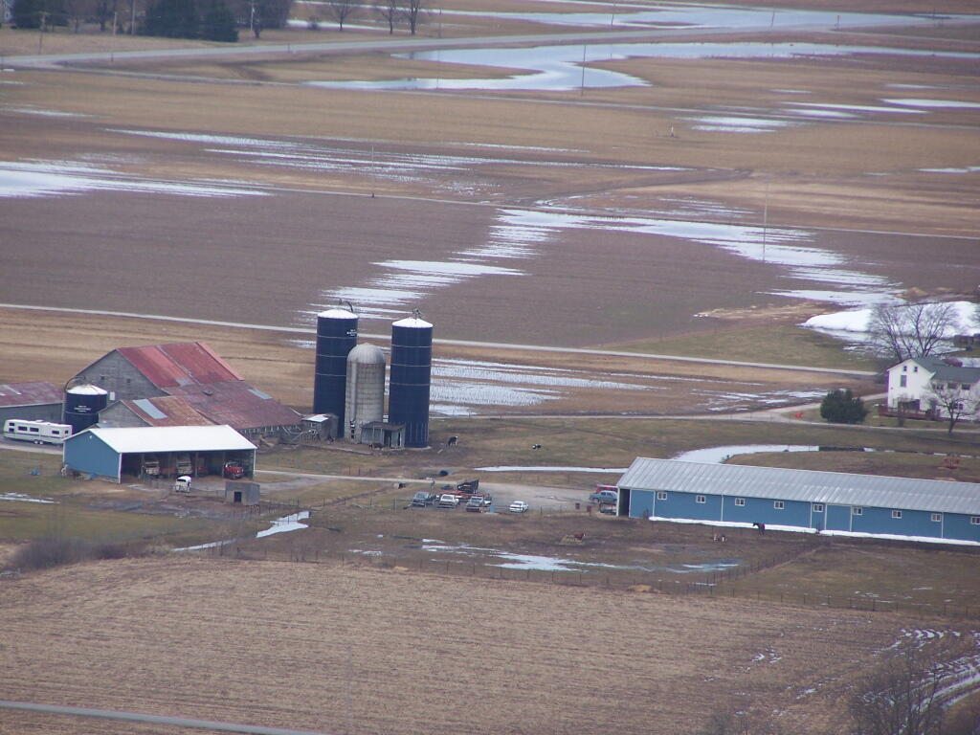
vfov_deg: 3.9
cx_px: 490
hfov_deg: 5.2
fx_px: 10758
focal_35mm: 380
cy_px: 368
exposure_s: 1/400
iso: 80
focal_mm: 63
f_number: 3.7
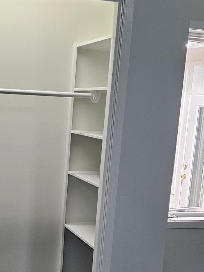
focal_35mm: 59
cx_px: 34
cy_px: 184
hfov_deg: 24.3
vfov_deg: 32.4
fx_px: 464
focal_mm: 5.4
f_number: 1.8
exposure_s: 1/120
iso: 250
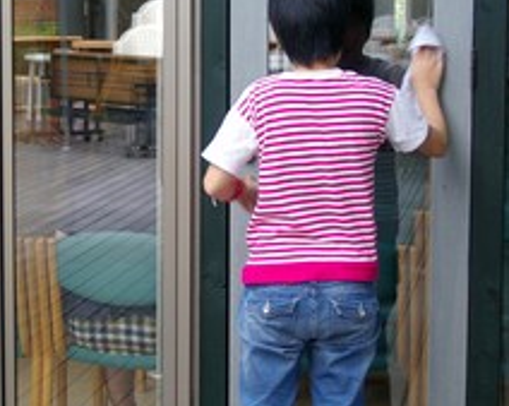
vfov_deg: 13.3
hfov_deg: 16.5
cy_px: 208
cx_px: 116
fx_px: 1745
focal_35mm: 116
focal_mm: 36
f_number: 5.6
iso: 200
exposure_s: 1/90
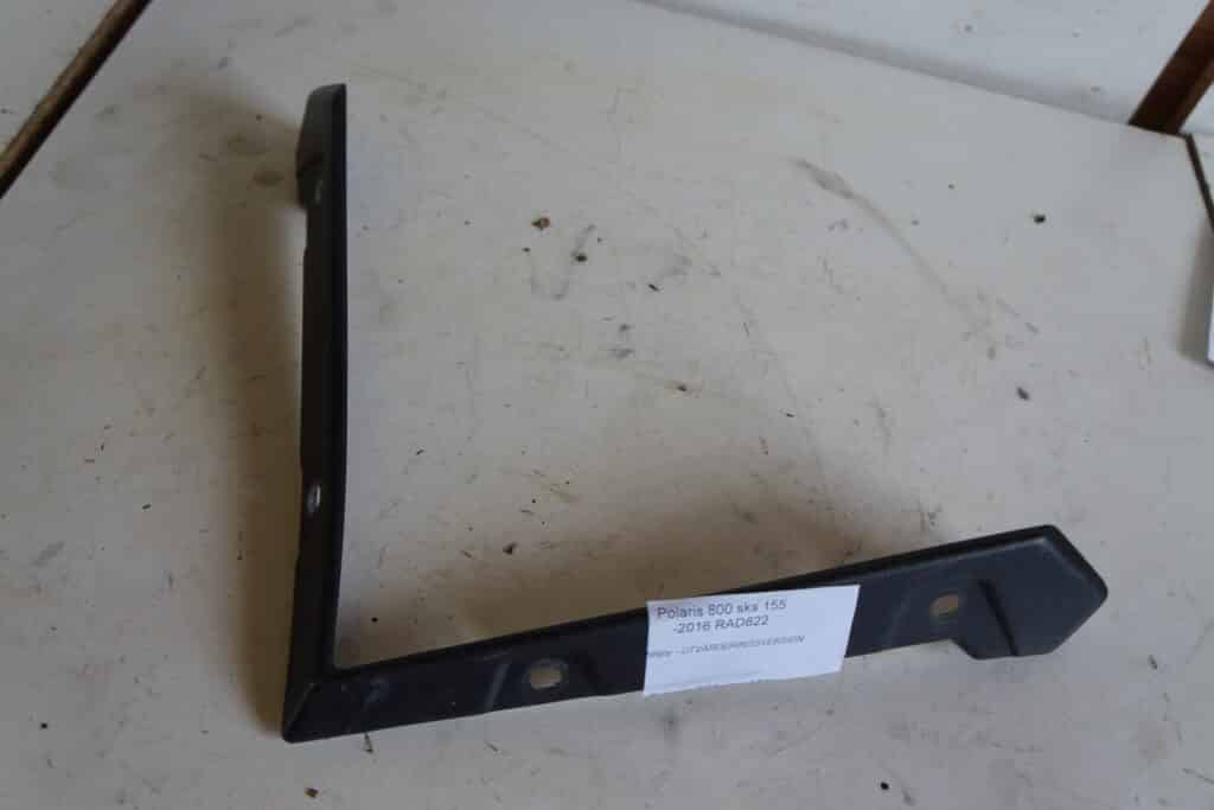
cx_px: 607
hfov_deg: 59.5
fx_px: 1062
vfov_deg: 41.7
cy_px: 405
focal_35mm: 32
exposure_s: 1/60
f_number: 4
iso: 160
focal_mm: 21
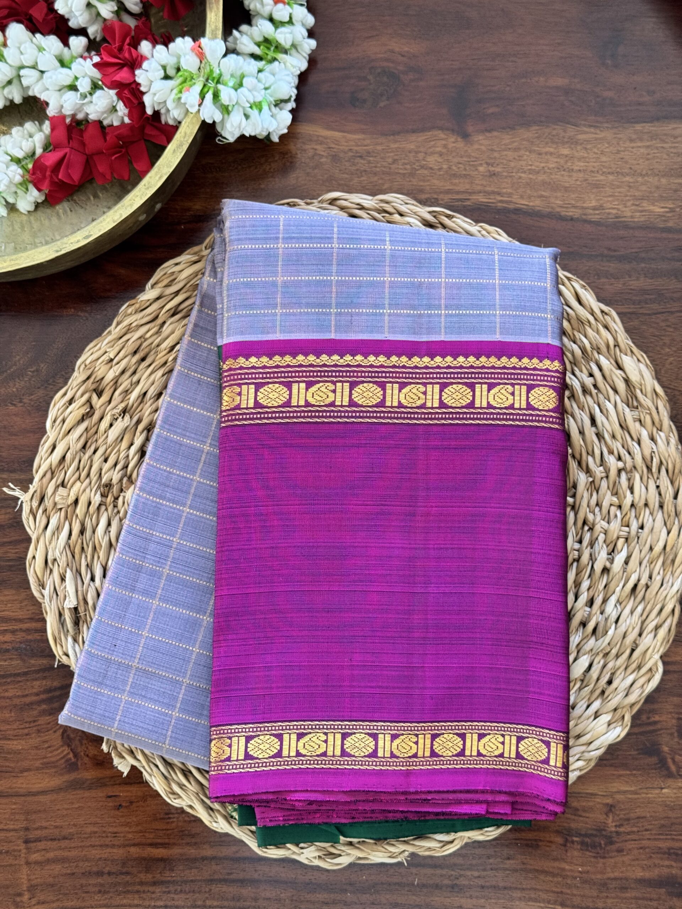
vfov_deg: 39.7
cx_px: 341
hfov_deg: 30.3
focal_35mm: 48
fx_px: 1261
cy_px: 454
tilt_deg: -87.7
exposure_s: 1/60
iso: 125
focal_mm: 6.76
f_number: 1.78
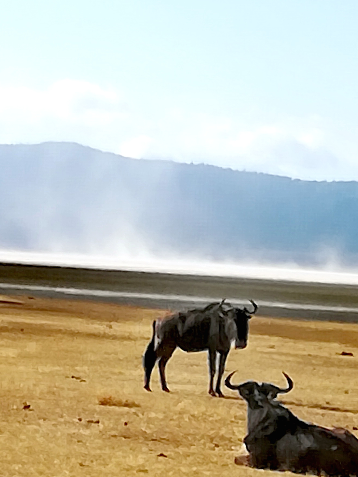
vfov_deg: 10.9
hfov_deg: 8.2
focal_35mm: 181
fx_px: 2496
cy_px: 286
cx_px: 267
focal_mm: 3.83
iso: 50
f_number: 2.2
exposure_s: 1/1189
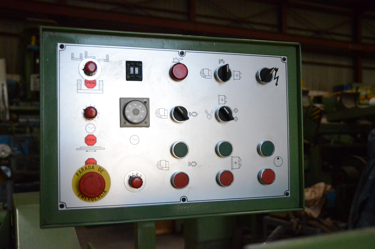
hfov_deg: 49.6
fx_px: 405
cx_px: 188
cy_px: 124
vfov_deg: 34.1
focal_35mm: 39
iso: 6400
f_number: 3.8
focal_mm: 26
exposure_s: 1/5000
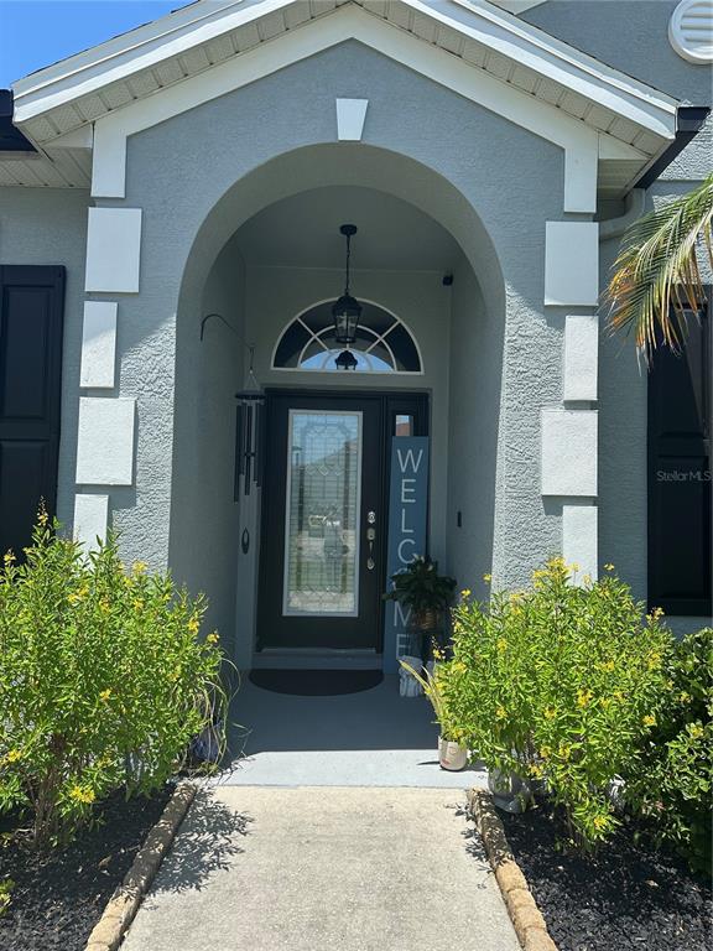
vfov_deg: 71.6
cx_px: 356
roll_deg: -1.4
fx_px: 659
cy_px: 476
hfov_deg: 56.8
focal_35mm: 24
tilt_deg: +3.6
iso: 80
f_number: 1.78
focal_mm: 6.86
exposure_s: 1/2967
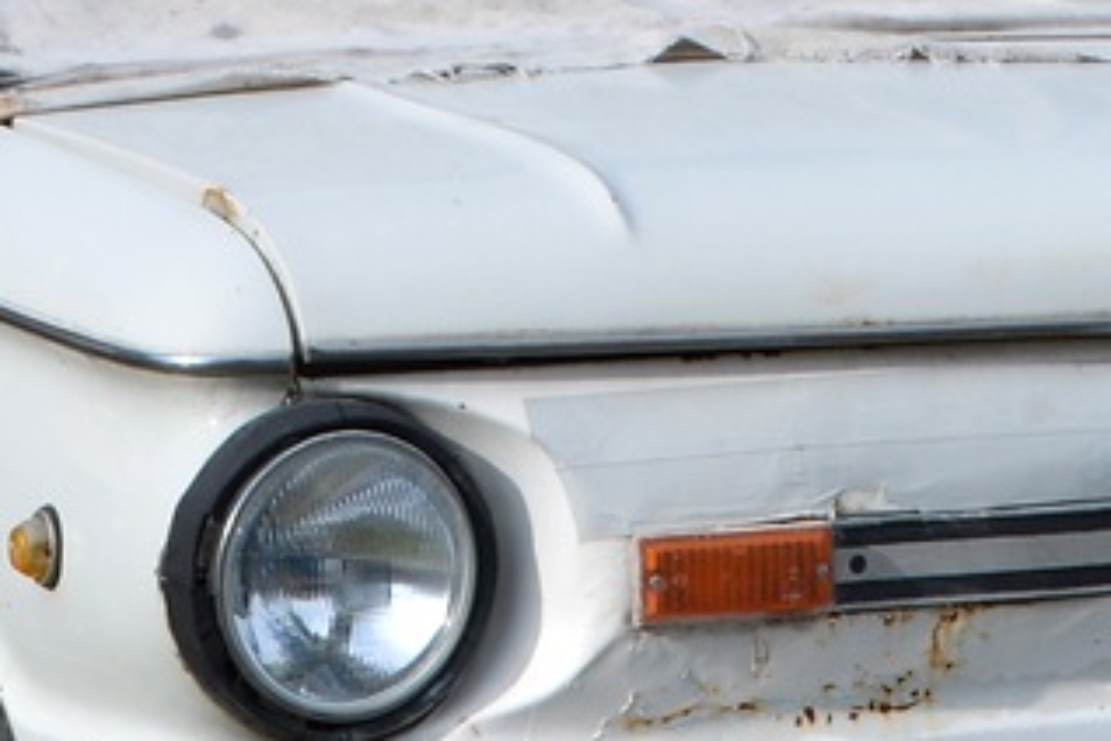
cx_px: 767
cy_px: -91
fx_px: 6974
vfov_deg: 6.1
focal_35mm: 226
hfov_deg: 9.1
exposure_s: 1/250
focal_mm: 32
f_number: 8
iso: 140
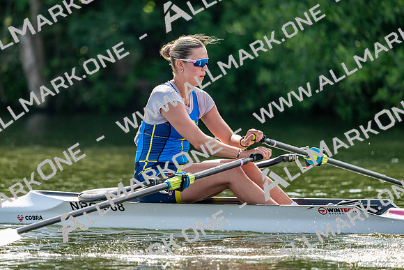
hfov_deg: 5.2
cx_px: 202
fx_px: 4490
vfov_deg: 3.4
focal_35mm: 400
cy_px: 135
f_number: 4.5
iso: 1250
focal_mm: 400
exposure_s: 1/2500
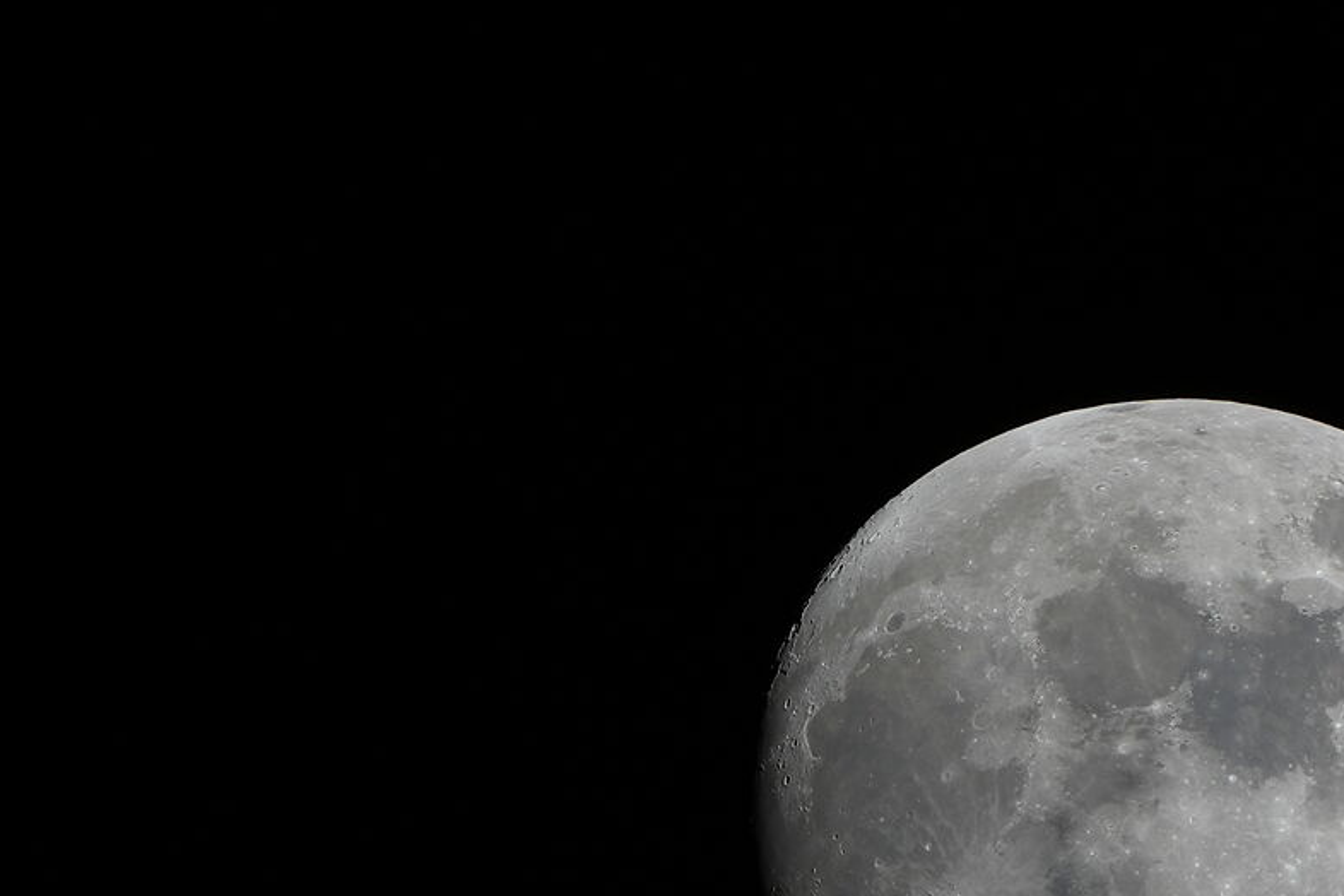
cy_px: 1334
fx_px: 102547
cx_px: 551
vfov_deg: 0.5
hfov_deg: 0.8
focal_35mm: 2747
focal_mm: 600
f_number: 11
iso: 50
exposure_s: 1/50
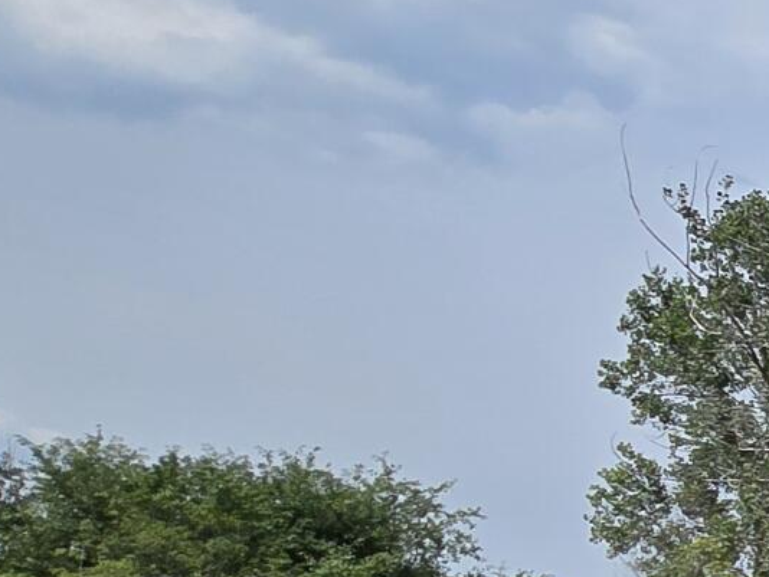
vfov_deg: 18.5
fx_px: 1622
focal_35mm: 73
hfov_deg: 16.5
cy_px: 783
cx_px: 1704
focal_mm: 2.2
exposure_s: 1/3409
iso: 50
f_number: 2.2
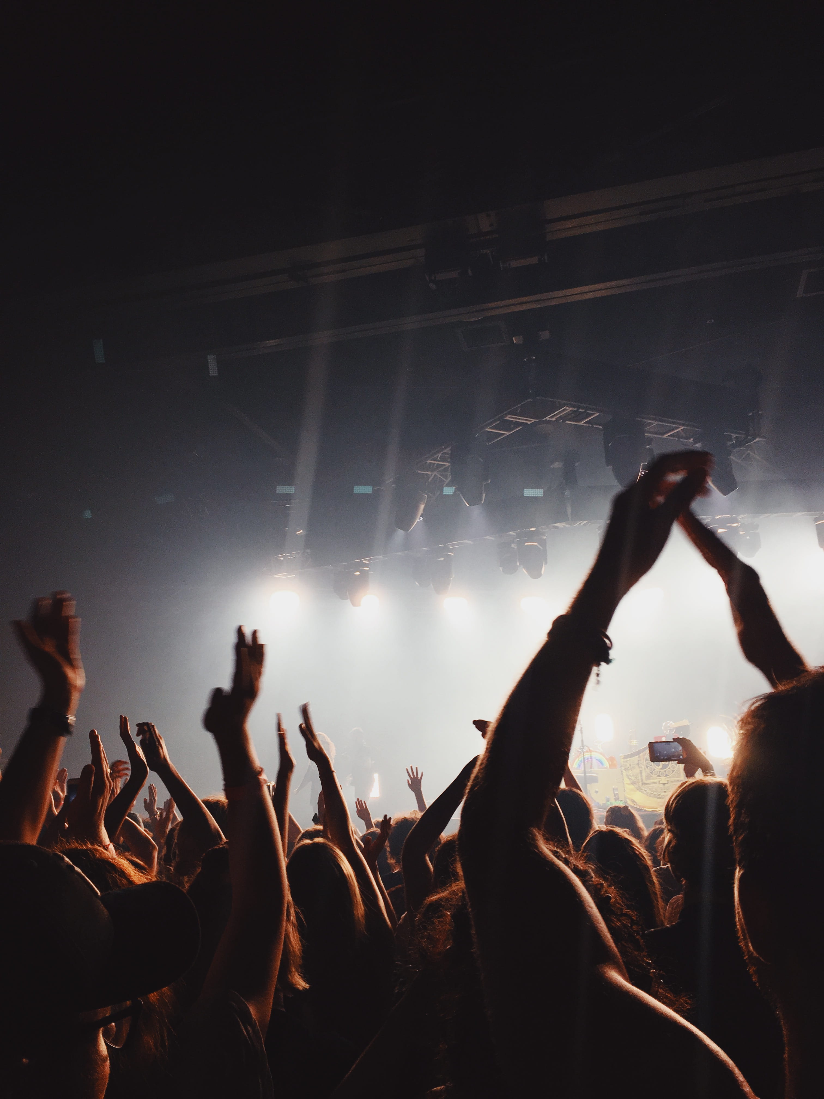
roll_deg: +2.6
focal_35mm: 29
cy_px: 550
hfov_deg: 48.2
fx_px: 920
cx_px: 412
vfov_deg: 61.7
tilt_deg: +16.0
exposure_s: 1/120
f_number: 2.2
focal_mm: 4.15
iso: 32
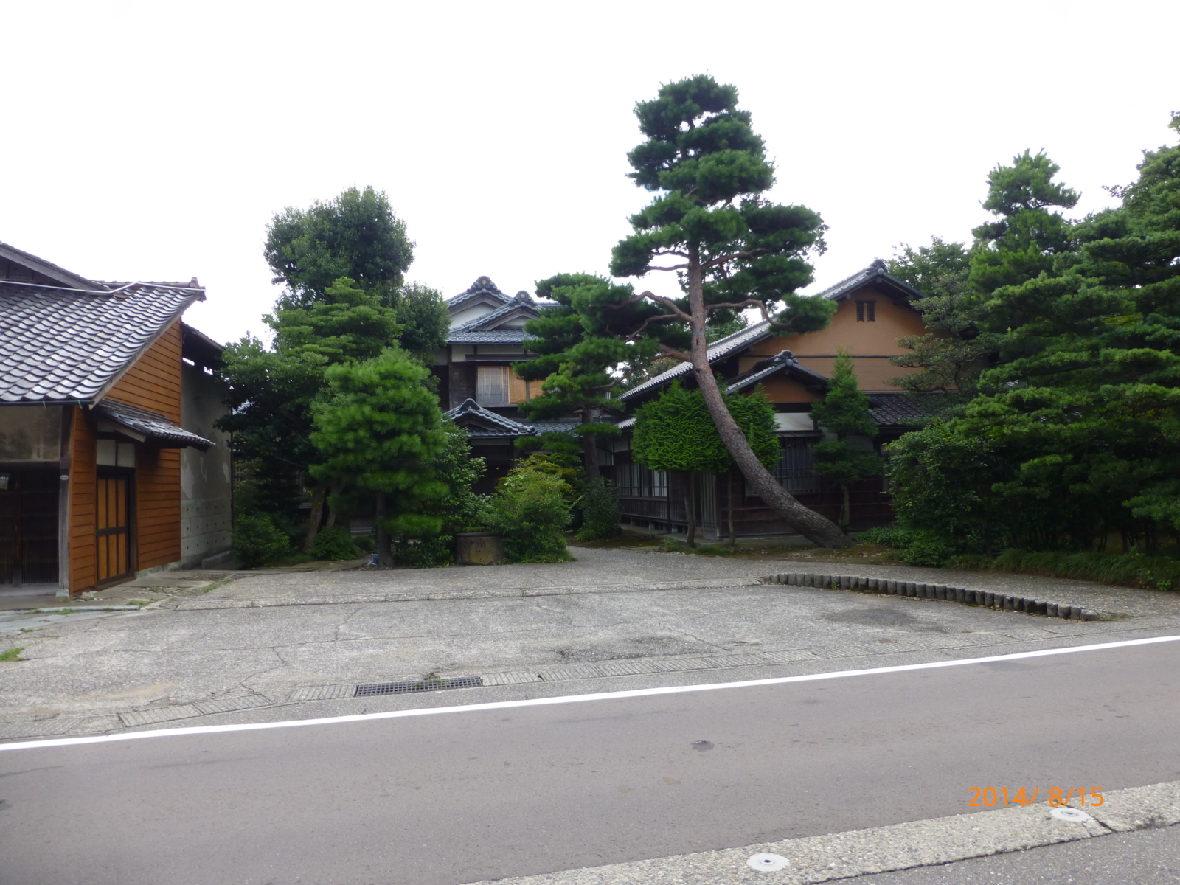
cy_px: 442
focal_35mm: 24
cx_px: 590
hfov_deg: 71.6
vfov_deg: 56.8
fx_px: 818
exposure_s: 1/320
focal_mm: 4.3
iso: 100
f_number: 4
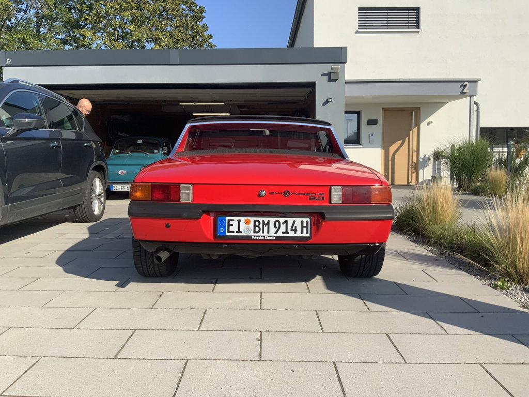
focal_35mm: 29
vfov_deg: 48.2
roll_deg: +0.7
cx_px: 264
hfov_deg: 61.7
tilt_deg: -4.3
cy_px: 198
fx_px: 443
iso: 16
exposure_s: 1/1848
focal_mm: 3
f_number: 1.8
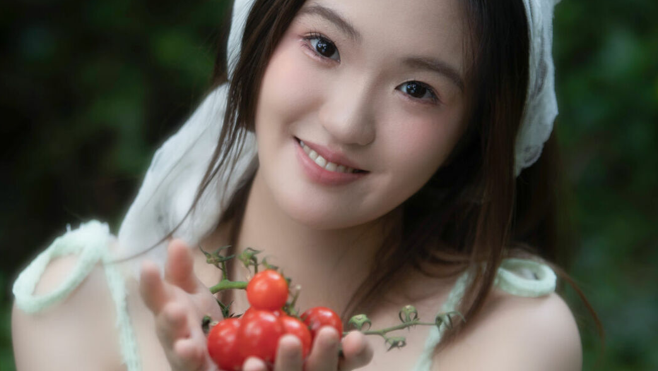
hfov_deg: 11.2
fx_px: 3368
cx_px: 330
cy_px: 197
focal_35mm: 193
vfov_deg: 6.3
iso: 200
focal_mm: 123
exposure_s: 1/60
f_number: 2.8
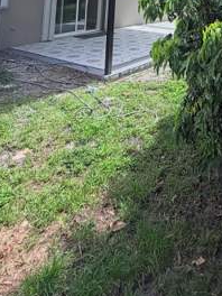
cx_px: 210
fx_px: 291
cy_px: -48
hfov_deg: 38.2
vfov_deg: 40.4
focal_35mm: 34
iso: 20
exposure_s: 1/1259
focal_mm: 2.22
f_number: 2.2
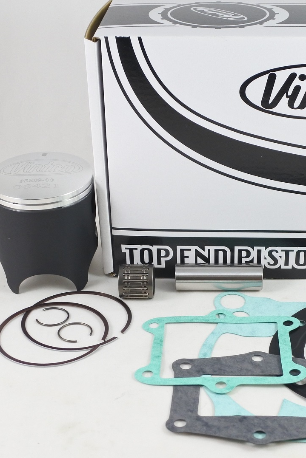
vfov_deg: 40.3
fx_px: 625
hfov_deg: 27.3
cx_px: 214
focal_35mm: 49
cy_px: 232
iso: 450
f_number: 3.8
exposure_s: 1/125
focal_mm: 12.1
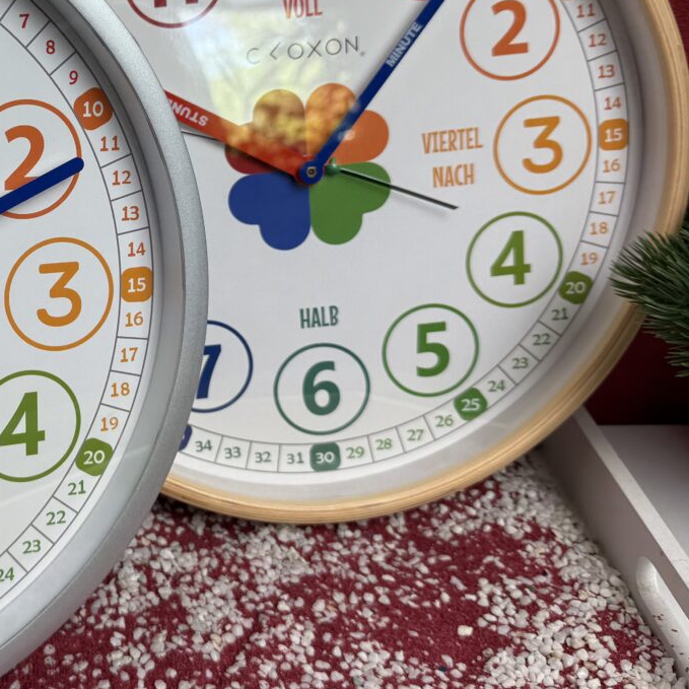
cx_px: 27
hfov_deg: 32.9
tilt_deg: -23.5
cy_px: 232
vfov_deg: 35.0
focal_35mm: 48
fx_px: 1081
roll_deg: +3.4
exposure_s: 1/121
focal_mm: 6.76
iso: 64
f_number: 1.78
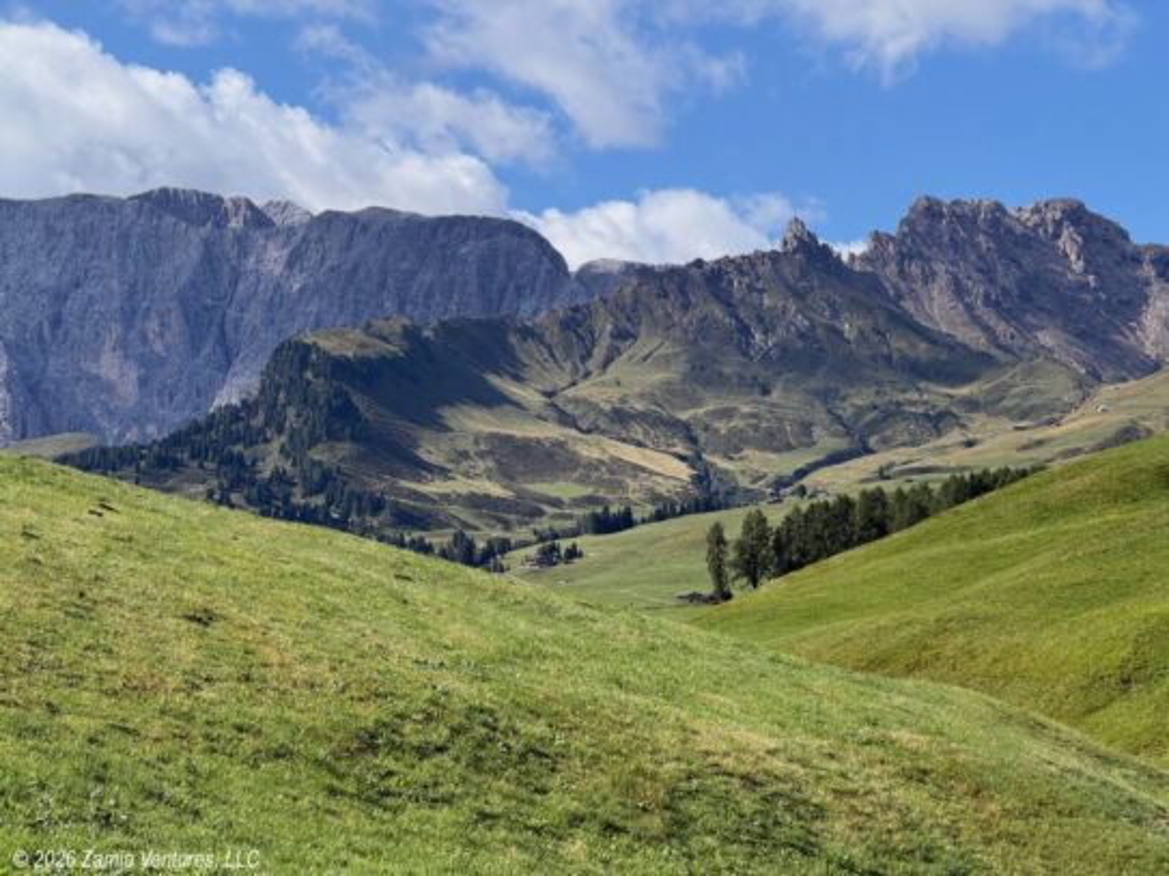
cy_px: 438
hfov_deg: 19.6
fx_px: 3376
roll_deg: -0.3
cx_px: 584
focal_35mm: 100
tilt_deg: +5.0
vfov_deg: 14.8
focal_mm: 16.89
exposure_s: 1/638
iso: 32
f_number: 2.8
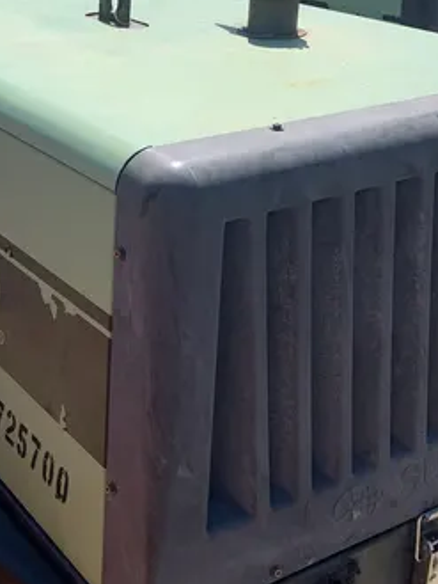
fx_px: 978
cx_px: 20
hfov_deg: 24.3
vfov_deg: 33.0
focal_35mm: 58
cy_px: 207
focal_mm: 4.25
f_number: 1.8
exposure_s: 1/2681
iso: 25
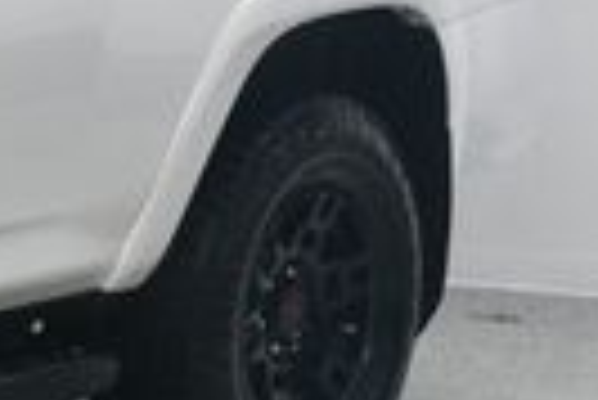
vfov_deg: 7.4
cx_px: -778
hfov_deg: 9.8
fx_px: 3110
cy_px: 216
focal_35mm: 187
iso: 100
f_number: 14
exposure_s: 1/160
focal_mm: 26
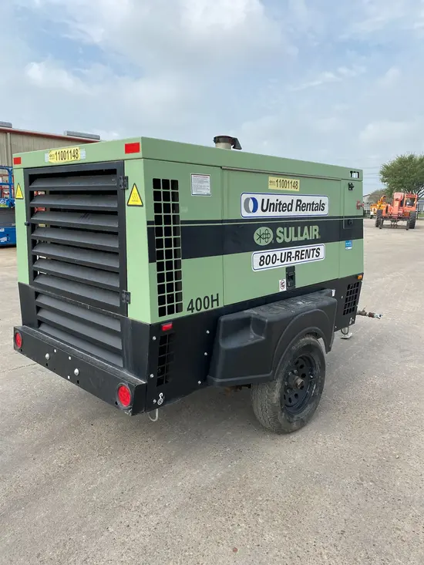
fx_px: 424
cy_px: 282
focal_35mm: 26
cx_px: 212
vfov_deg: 67.3
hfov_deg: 53.1
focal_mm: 4.25
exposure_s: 1/2463
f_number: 1.8
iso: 32
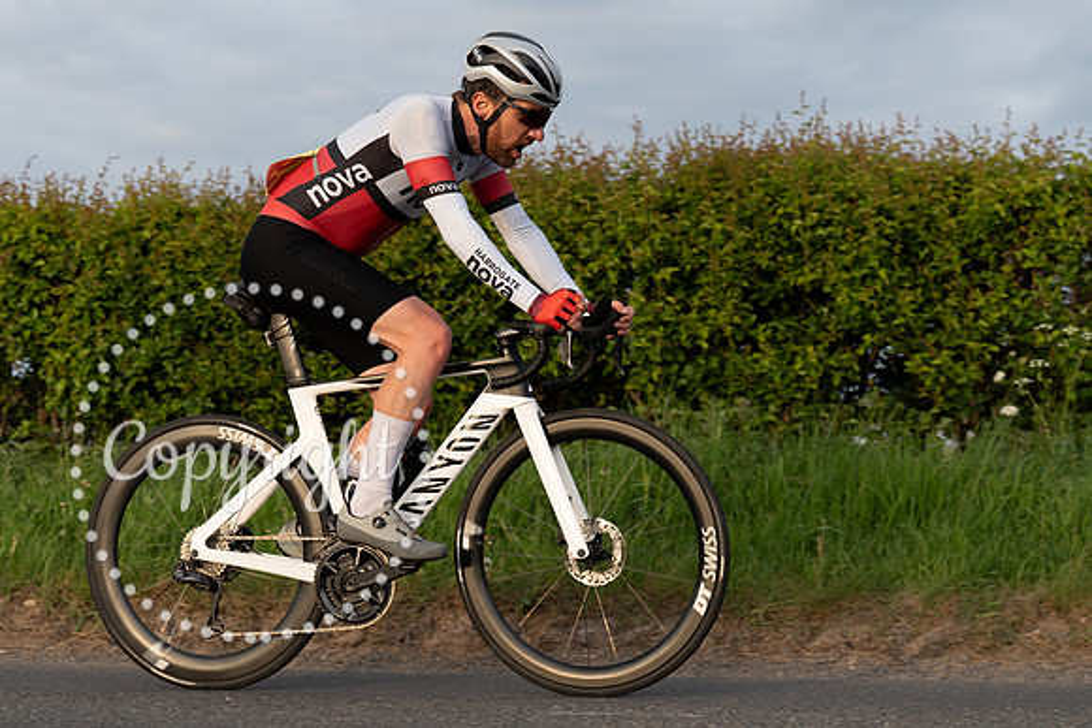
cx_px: 431
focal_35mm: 88
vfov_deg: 15.5
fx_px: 2675
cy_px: 269
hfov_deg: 23.0
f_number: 4
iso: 500
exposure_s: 1/1000
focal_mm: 70
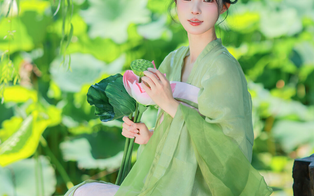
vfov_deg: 10.2
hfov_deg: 16.2
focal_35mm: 129
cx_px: 157
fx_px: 1104
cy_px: 68
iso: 100
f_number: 2.2
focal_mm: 85
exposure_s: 1/1250
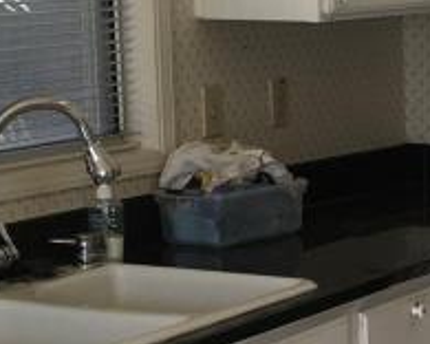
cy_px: 313
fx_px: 1896
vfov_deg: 10.3
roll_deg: +1.3
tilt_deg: -10.3
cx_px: 582
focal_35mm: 149
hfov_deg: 12.5
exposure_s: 1/158
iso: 25
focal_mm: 4.15
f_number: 2.2
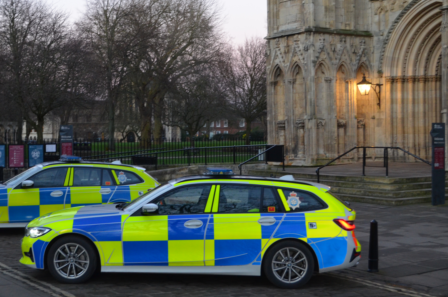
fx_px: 733
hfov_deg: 33.8
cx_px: 158
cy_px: 145
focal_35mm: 59
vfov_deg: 22.9
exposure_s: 1/50
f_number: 4.5
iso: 800
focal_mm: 28
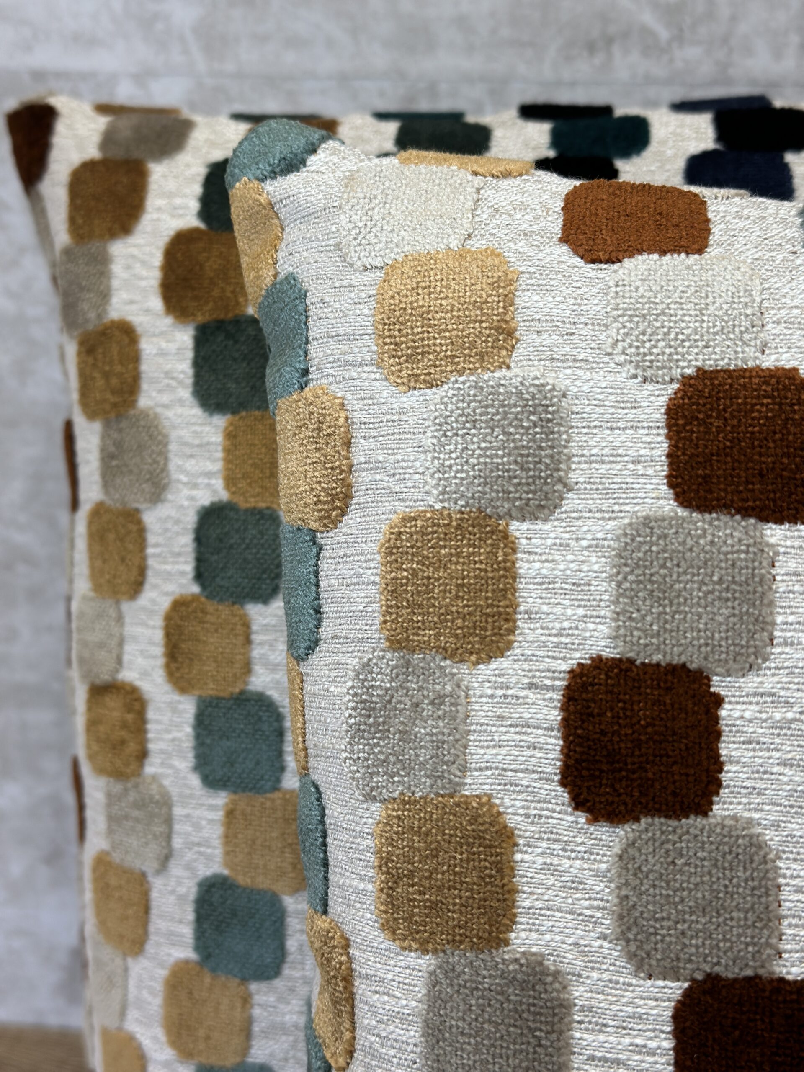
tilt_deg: -22.2
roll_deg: -0.1
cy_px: 536
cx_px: 402
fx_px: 1486
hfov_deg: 30.3
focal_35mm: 48
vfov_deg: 39.7
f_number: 1.78
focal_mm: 6.86
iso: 80
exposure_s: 1/271
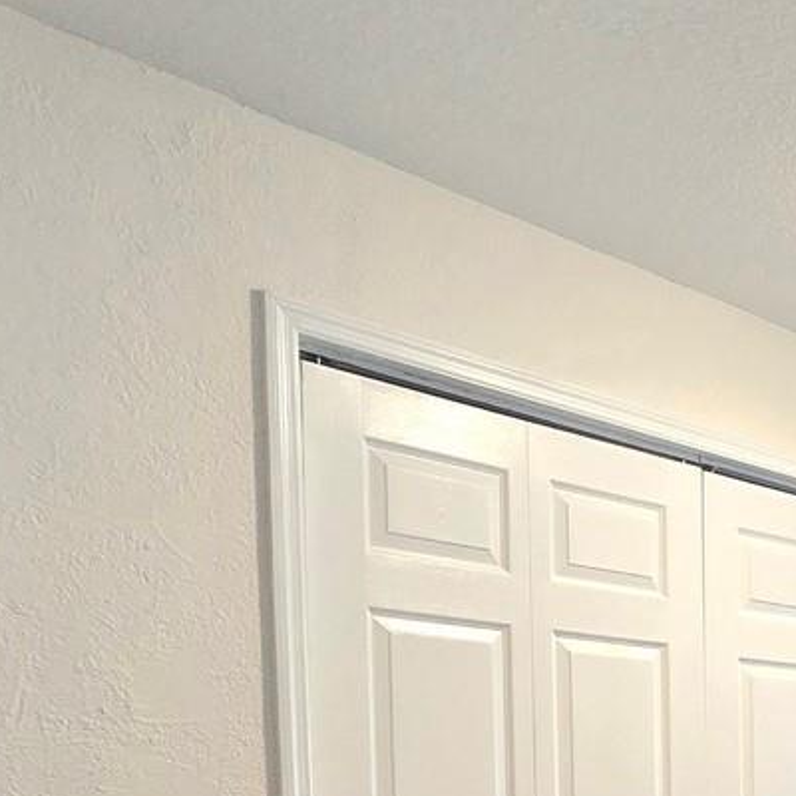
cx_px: 1057
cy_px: 874
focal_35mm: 46
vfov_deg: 32.4
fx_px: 1197
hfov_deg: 29.2
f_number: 2.2
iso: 200
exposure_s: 1/60.2
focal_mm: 2.2
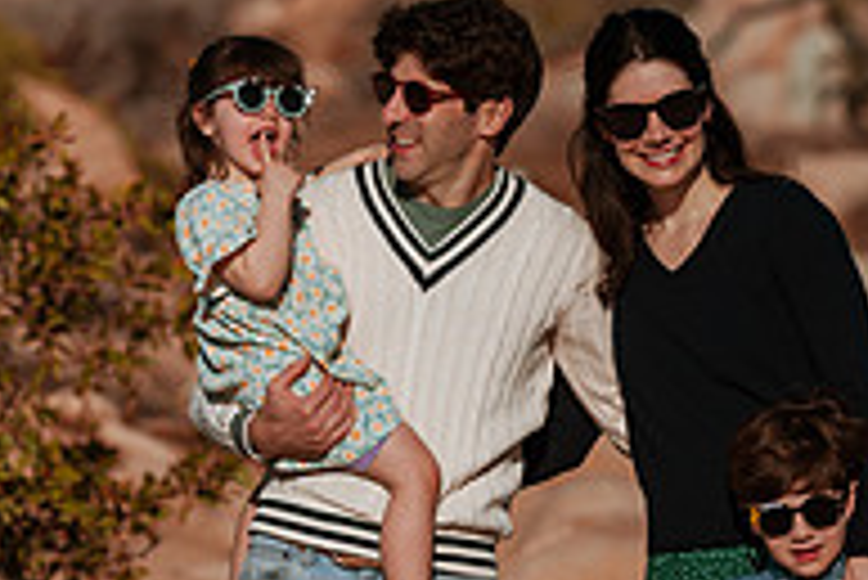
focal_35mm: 315
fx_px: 7600
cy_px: 459
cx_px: 513
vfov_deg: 4.4
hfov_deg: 6.5
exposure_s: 1/3200
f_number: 3.2
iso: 50
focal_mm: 135
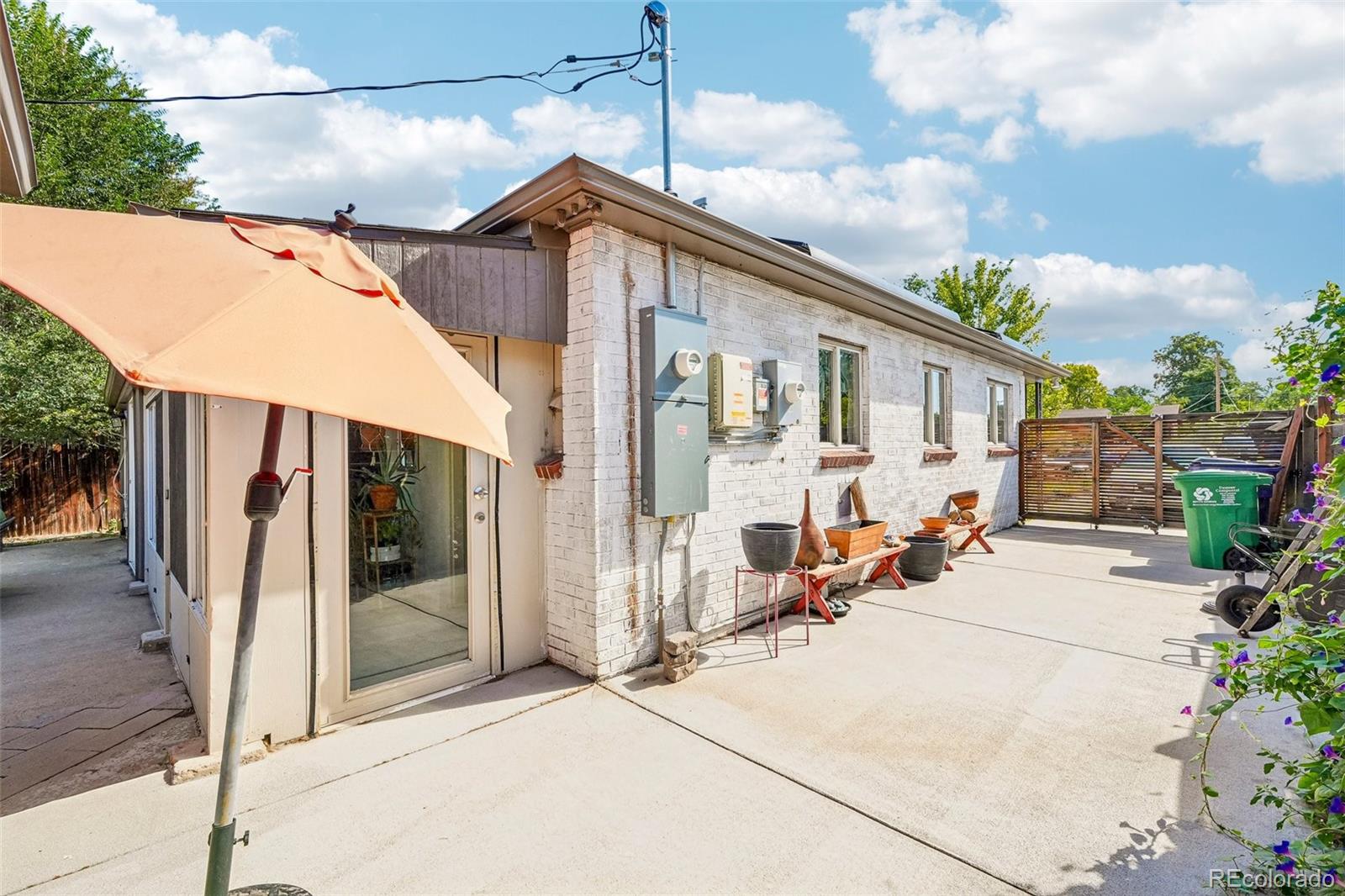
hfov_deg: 100.4
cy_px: 448
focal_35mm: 15
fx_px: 560
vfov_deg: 77.3
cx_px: 672
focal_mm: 10
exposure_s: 1/400
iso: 800
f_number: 8
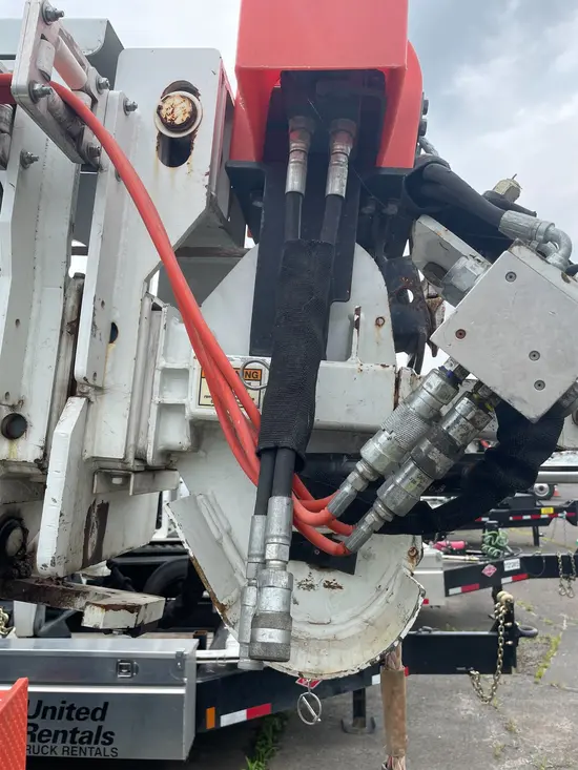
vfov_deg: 67.3
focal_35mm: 26
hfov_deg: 53.1
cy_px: 385
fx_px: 579
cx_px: 289
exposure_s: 1/895
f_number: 1.6
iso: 32
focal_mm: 4.2
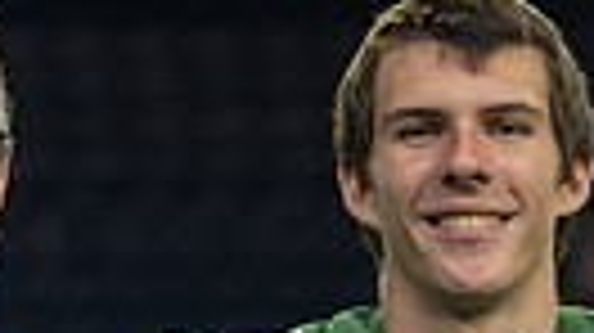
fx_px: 9679
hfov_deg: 3.5
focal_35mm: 615
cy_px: 725
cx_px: 896
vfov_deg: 2.0
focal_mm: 107
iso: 1250
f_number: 2.8
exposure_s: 1/320
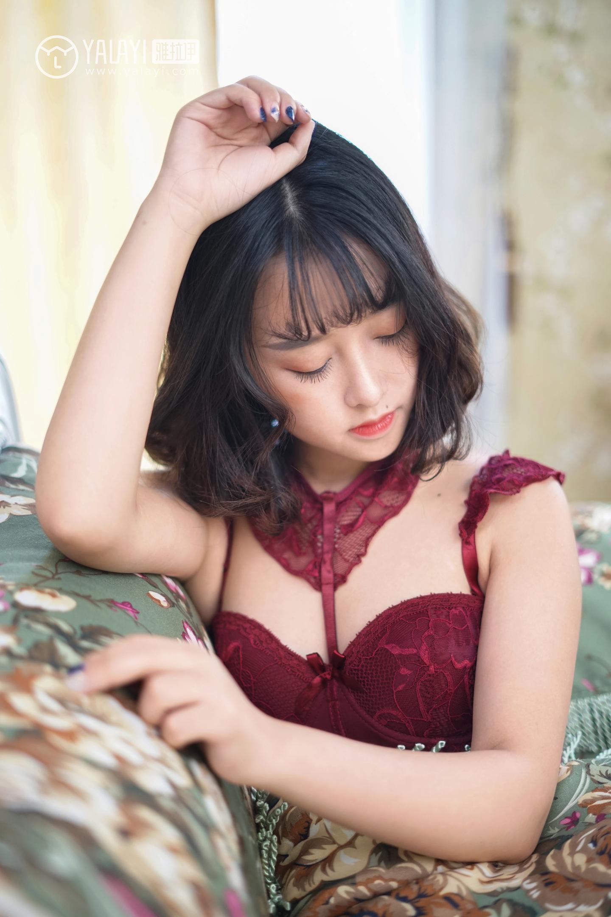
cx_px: 306
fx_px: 1273
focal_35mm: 50
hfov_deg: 27.0
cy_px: 458
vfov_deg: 39.6
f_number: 1.8
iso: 800
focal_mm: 50
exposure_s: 1/125
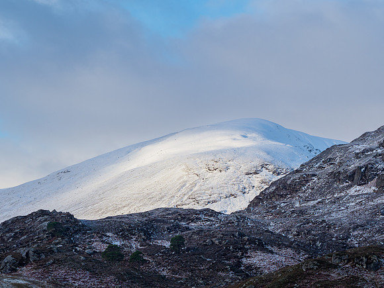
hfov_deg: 13.2
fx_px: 1664
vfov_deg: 9.9
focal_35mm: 150
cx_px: 192
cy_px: 144
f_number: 7.1
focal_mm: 75
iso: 200
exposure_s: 1/250
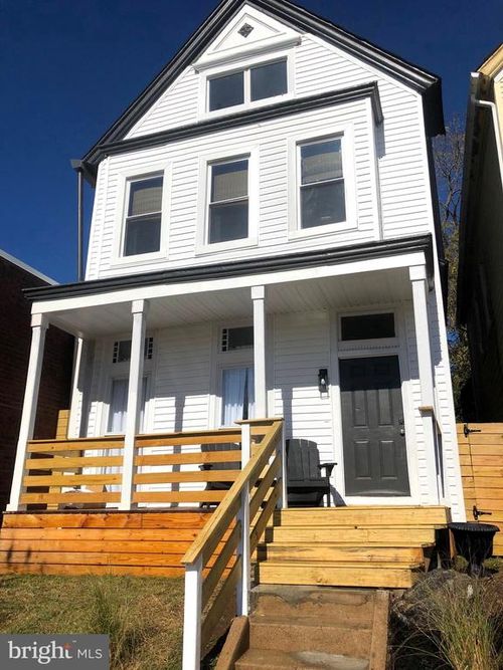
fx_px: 543
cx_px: 252
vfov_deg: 63.5
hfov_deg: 49.7
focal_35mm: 28
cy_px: 335
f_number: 1.8
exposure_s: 1/6897
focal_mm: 3.99
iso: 20
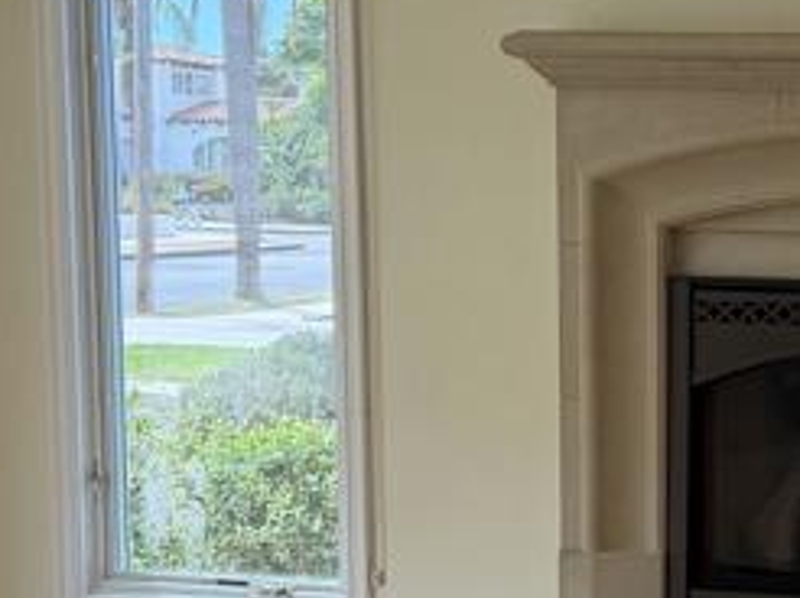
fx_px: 2309
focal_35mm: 100
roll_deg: -0.5
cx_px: 1024
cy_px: 471
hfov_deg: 18.4
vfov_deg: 14.7
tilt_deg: -7.6
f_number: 1.78
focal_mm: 6.76
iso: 80
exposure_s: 1/313
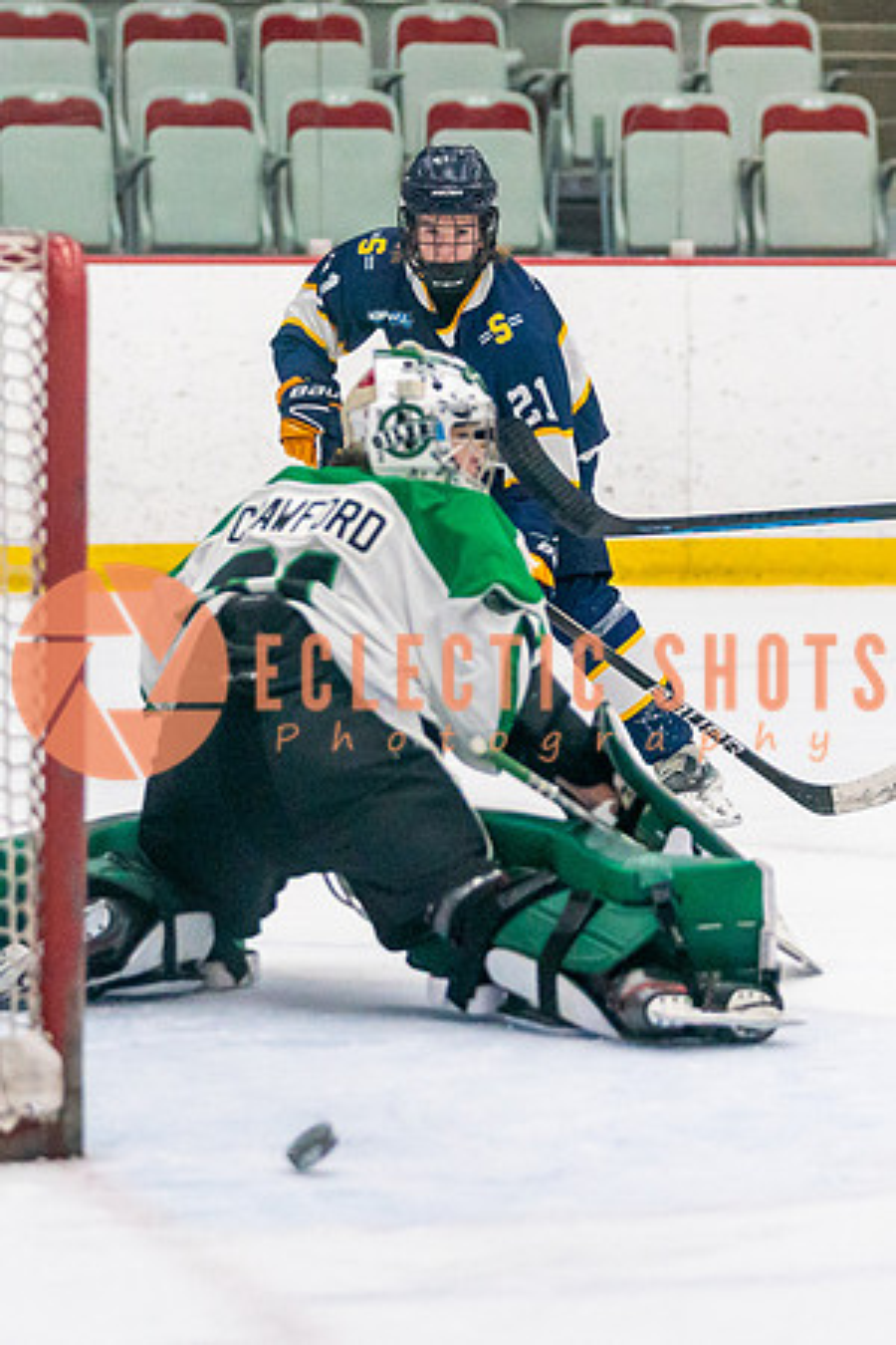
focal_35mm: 229
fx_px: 8541
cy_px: 608
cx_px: 535
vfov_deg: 9.0
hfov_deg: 6.0
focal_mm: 114
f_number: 2.8
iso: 4000
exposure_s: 1/1600
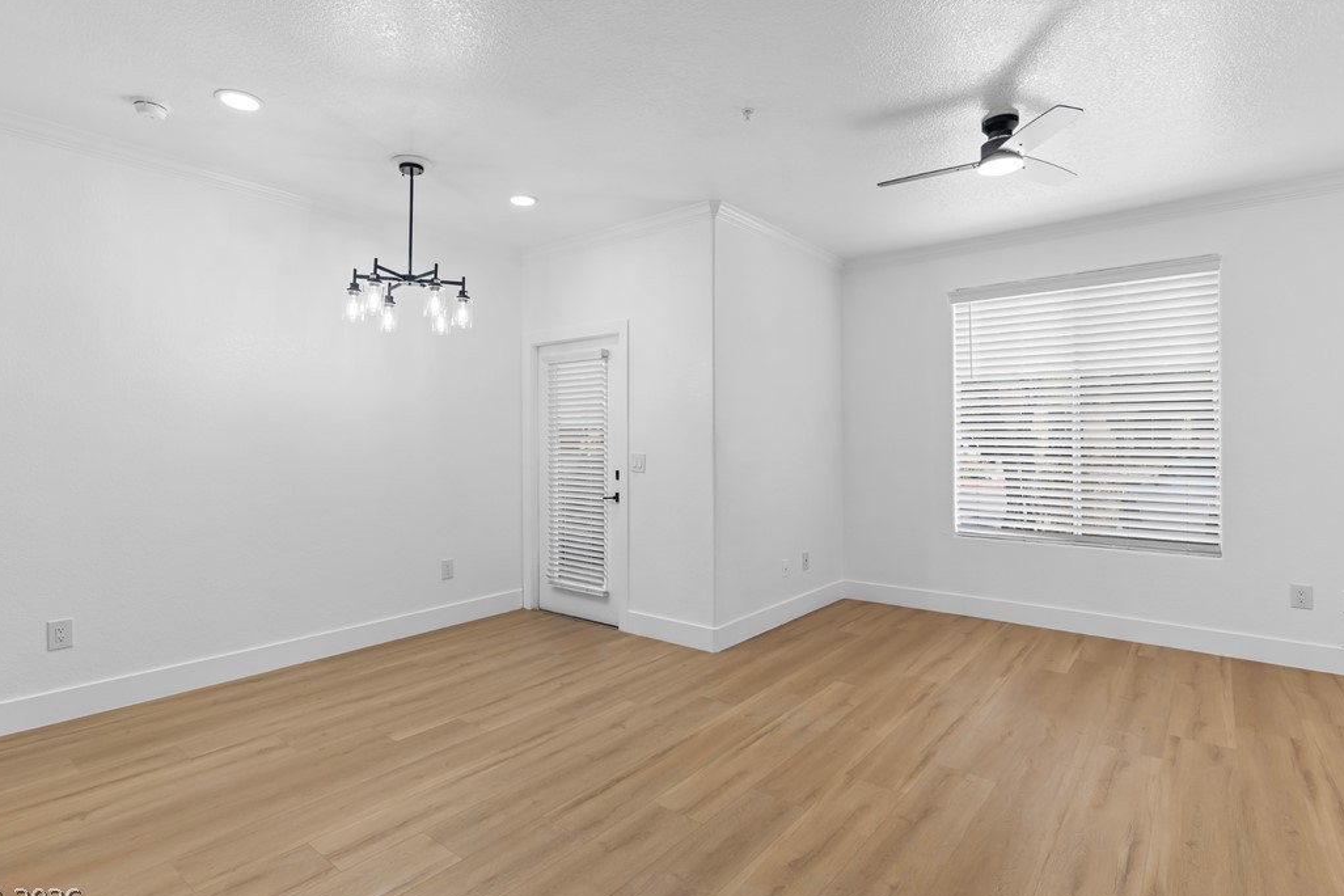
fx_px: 672
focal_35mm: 18
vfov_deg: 67.4
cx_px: 655
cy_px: 445
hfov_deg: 90.0
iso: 400
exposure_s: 1/3
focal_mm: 17
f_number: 8
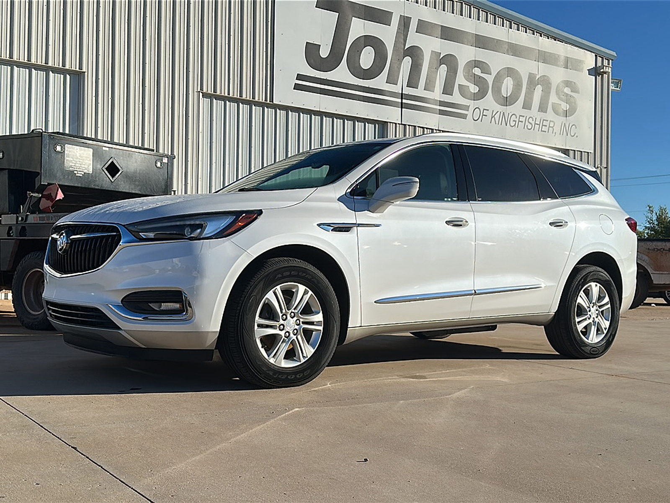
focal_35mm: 33
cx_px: 335
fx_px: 639
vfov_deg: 42.9
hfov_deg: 55.4
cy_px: 252
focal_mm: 6.86
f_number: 1.78
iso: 80
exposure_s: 1/9091
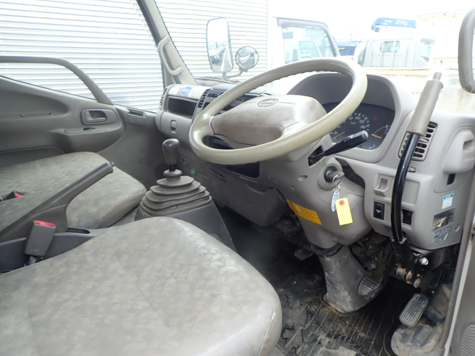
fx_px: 343
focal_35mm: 25
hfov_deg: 69.4
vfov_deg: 54.9
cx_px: 238
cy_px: 178
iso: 100
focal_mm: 4.5
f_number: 2.8
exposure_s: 1/125
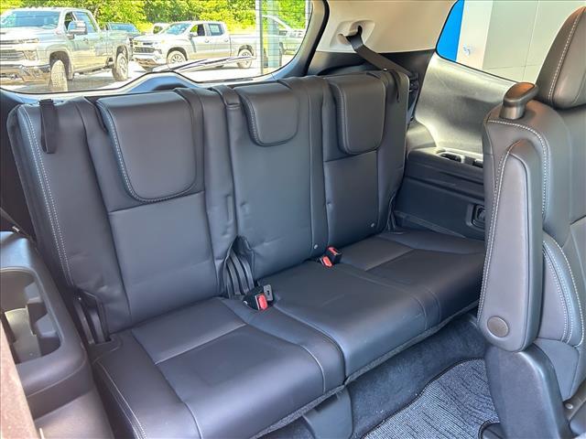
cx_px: 293
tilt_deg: -22.8
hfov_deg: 67.3
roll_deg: +0.3
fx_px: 440
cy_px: 220
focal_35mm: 26
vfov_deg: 53.1
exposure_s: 1/60
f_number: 1.5
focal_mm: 5.7
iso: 320
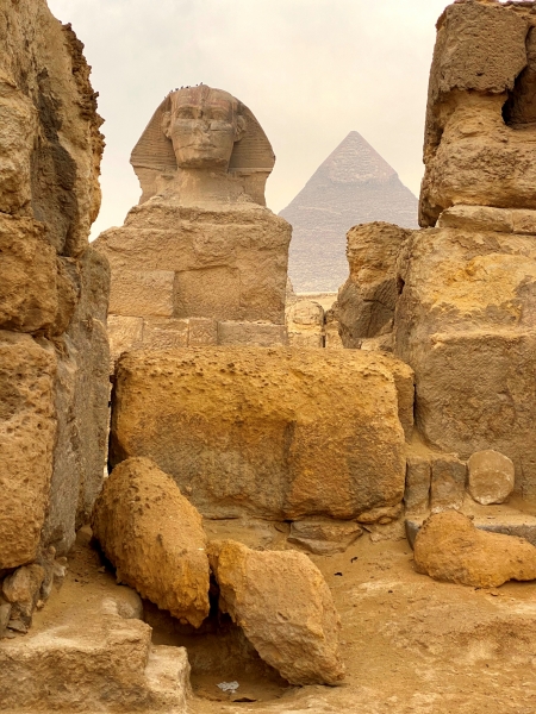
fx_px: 1074
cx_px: 268
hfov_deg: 28.0
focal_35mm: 52
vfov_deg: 36.8
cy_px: 357
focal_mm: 6
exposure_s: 1/578
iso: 20
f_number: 2
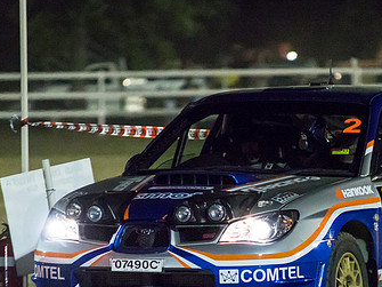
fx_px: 5505
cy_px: 215
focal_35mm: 499
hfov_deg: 4.0
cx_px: 295
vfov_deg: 3.0
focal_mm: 200
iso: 6400
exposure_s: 1/200
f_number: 3.2
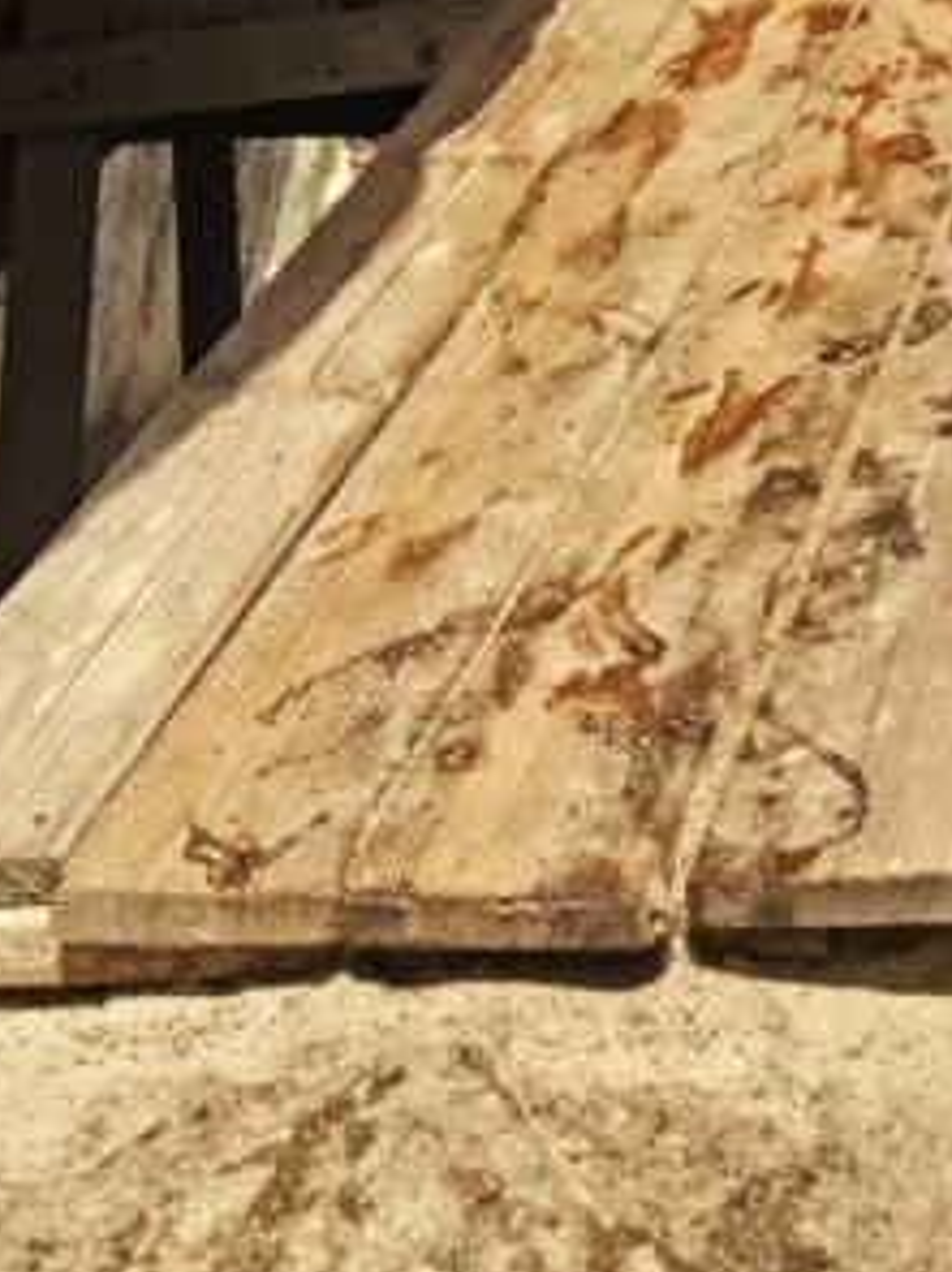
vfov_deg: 21.3
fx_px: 3082
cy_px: -338
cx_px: 620
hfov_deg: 17.5
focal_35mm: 84
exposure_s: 1/1412
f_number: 2.2
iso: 32
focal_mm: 4.15
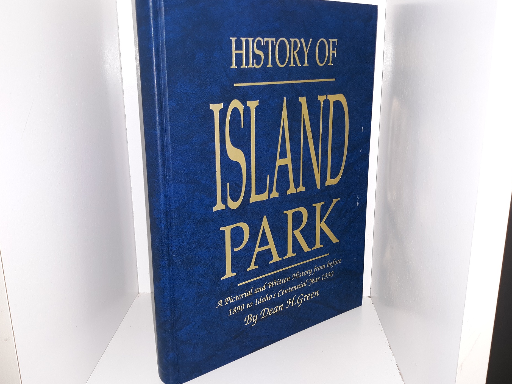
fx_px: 459
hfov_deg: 58.4
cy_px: 183
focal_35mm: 31
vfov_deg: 45.4
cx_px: 258
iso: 50
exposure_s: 1/60
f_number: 1.7
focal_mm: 3.7
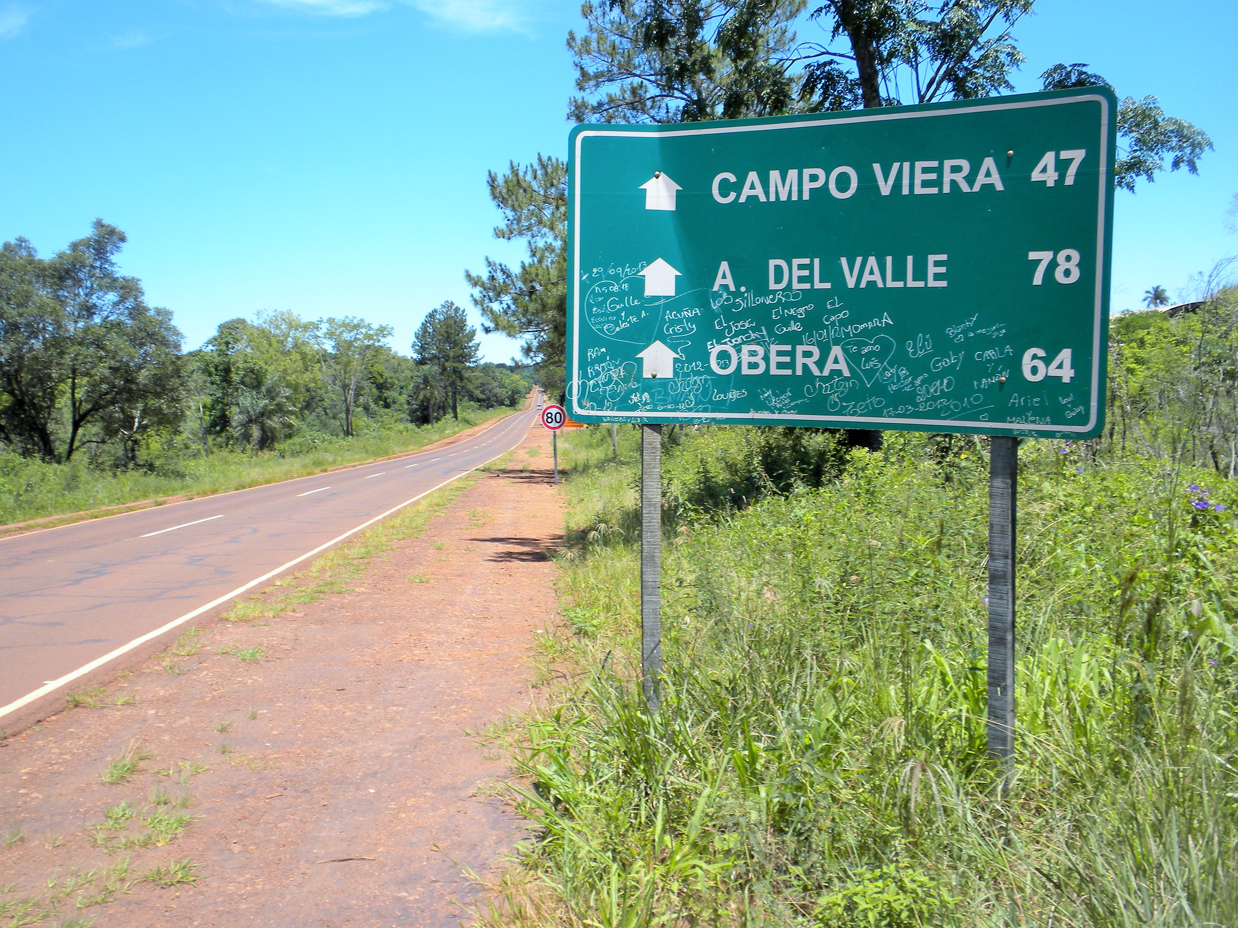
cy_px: 464
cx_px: 619
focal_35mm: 37
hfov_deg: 50.1
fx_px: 1323
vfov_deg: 38.7
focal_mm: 6.6
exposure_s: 1/62
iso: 64
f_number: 10
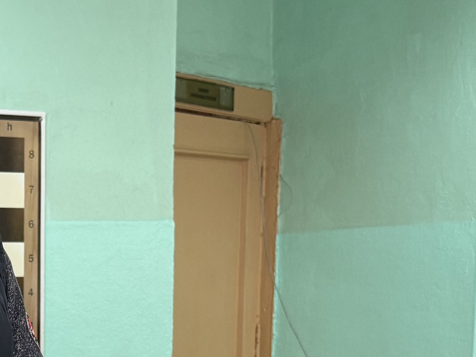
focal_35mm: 89
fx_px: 1224
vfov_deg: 15.9
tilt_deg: -7.5
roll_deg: +1.4
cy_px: 433
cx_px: -45
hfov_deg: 21.0
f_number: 1.78
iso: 200
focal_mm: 6.76
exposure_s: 1/100
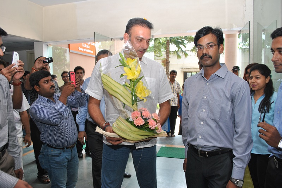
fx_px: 212
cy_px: 94
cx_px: 141
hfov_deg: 67.4
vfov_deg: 48.0
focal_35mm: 27
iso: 100
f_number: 4.5
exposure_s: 1/60
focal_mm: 18
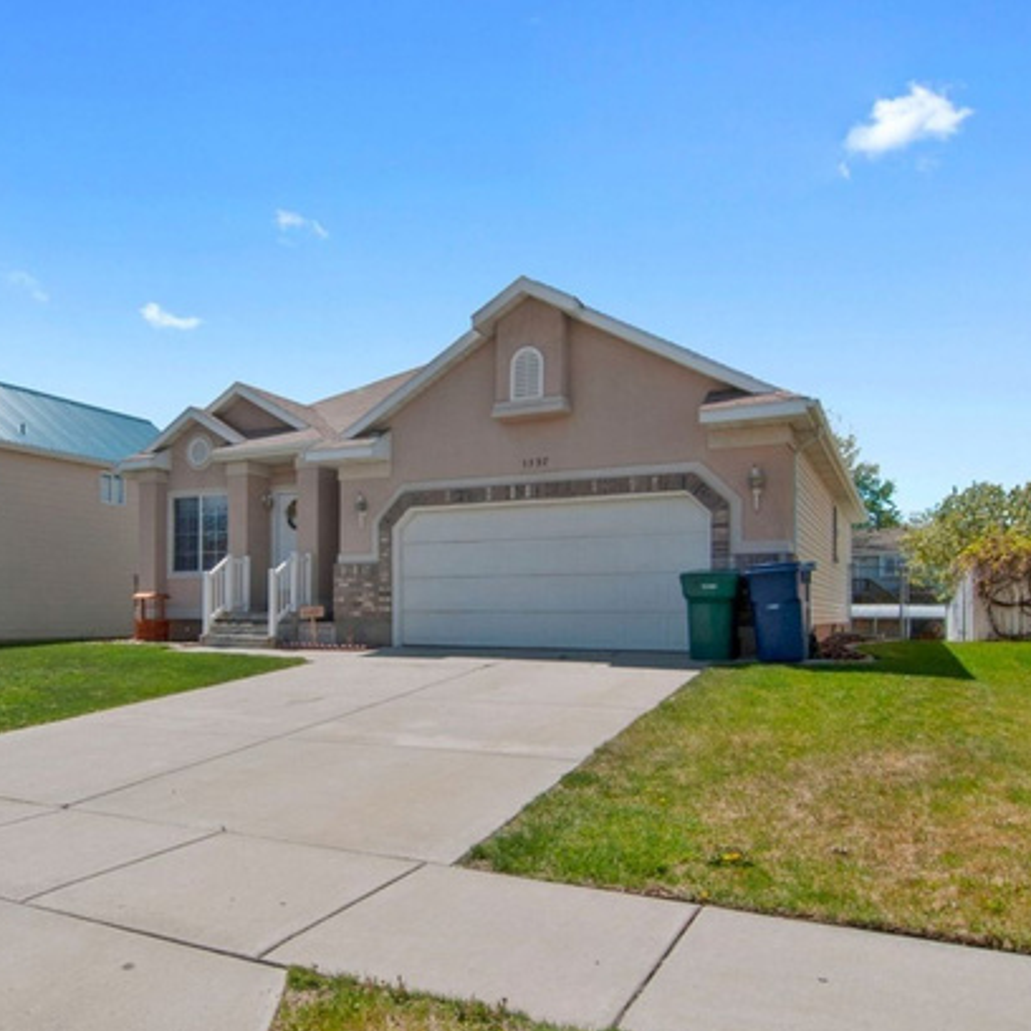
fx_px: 809
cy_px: 538
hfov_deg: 64.4
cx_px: 409
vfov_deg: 65.0
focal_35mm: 24
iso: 100
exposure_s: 1/200
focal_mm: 12
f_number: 14
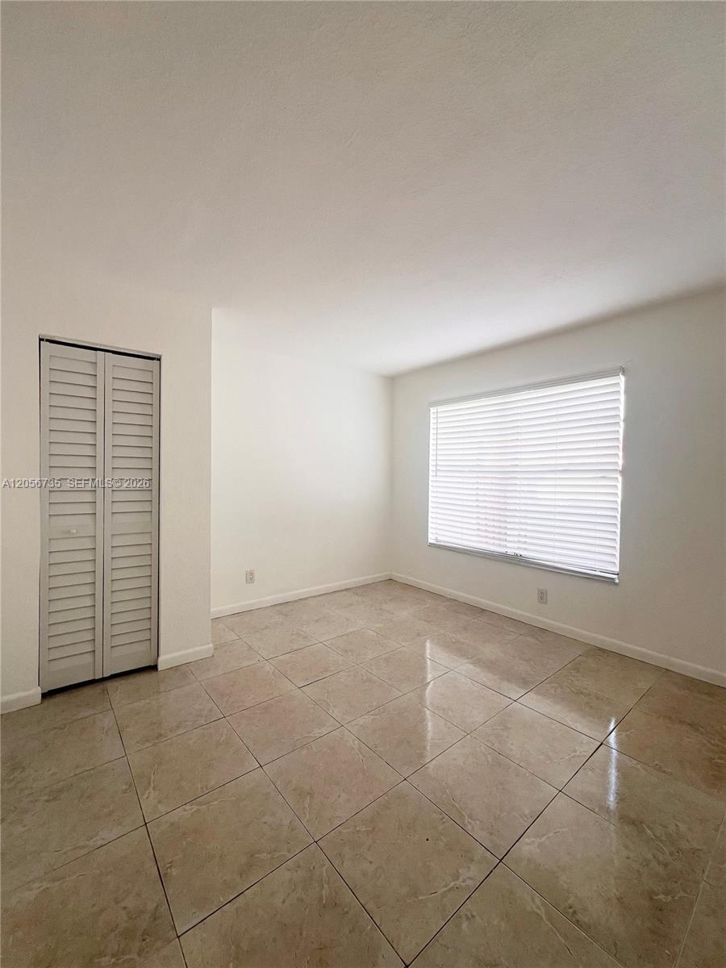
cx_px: 363
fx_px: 364
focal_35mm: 13
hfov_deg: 89.9
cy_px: 484
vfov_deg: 106.2
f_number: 1.8
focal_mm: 1.57
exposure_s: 1/99
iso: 32
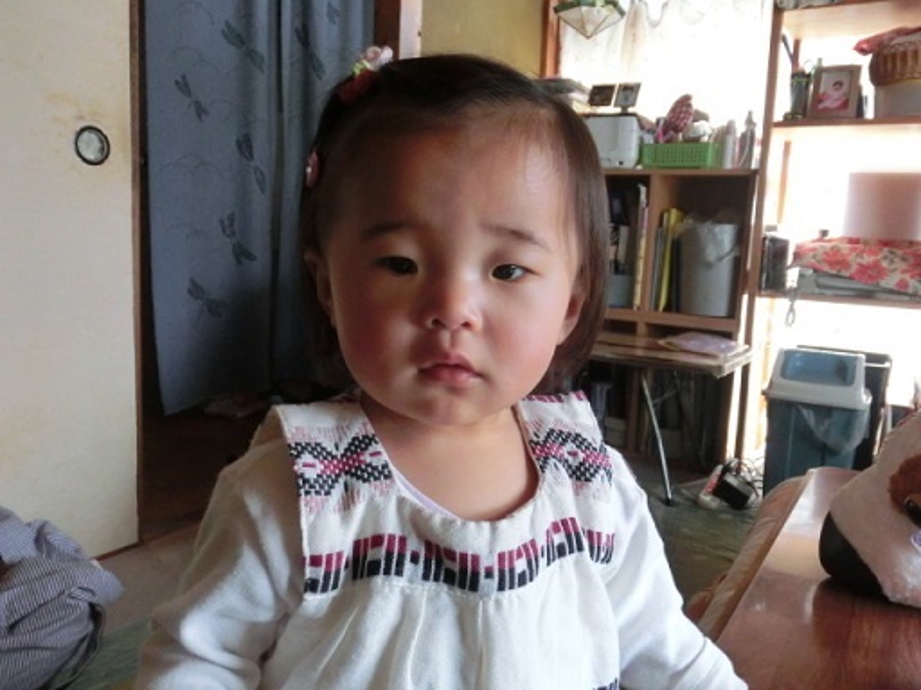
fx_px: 745
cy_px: 345
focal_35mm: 28
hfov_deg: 63.4
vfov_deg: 49.7
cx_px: 460
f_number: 3
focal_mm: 5
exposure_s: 1/125
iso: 640
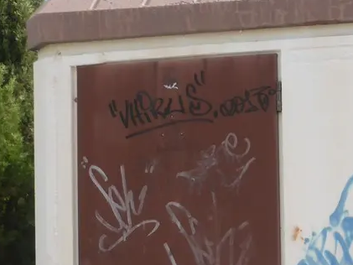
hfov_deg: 12.9
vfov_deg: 9.9
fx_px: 1520
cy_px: 273
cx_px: 440
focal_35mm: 149
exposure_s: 1/500
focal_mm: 8.5
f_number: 4.2
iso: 100
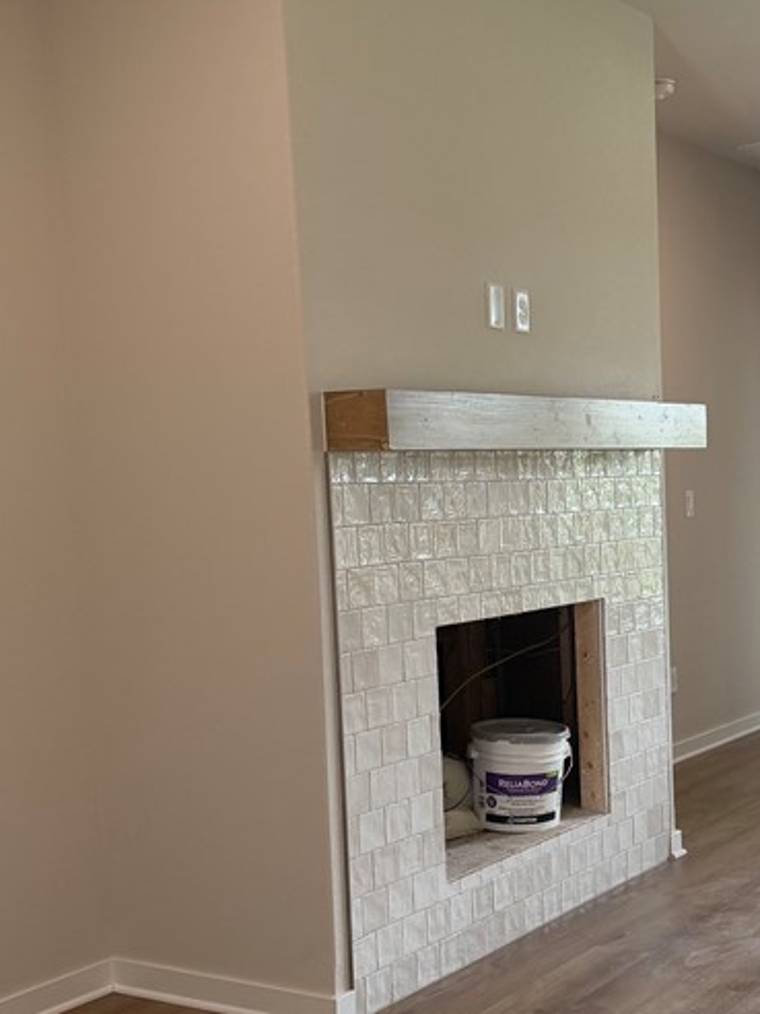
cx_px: 649
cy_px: 633
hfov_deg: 28.3
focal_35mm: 50
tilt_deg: -6.3
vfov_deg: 38.0
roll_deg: +1.6
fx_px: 1464
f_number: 1.78
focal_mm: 6.76
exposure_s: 1/158
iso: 200
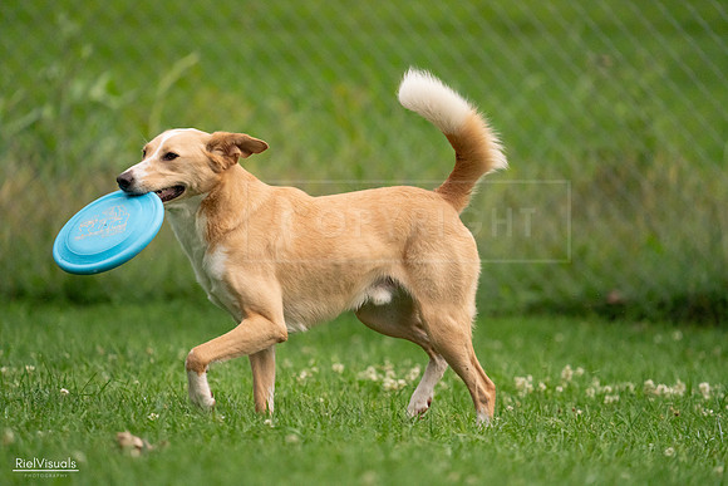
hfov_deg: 3.9
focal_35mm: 535
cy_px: 243
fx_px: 10821
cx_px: 364
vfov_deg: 2.6
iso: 6400
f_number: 6.3
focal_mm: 535
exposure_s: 1/1600
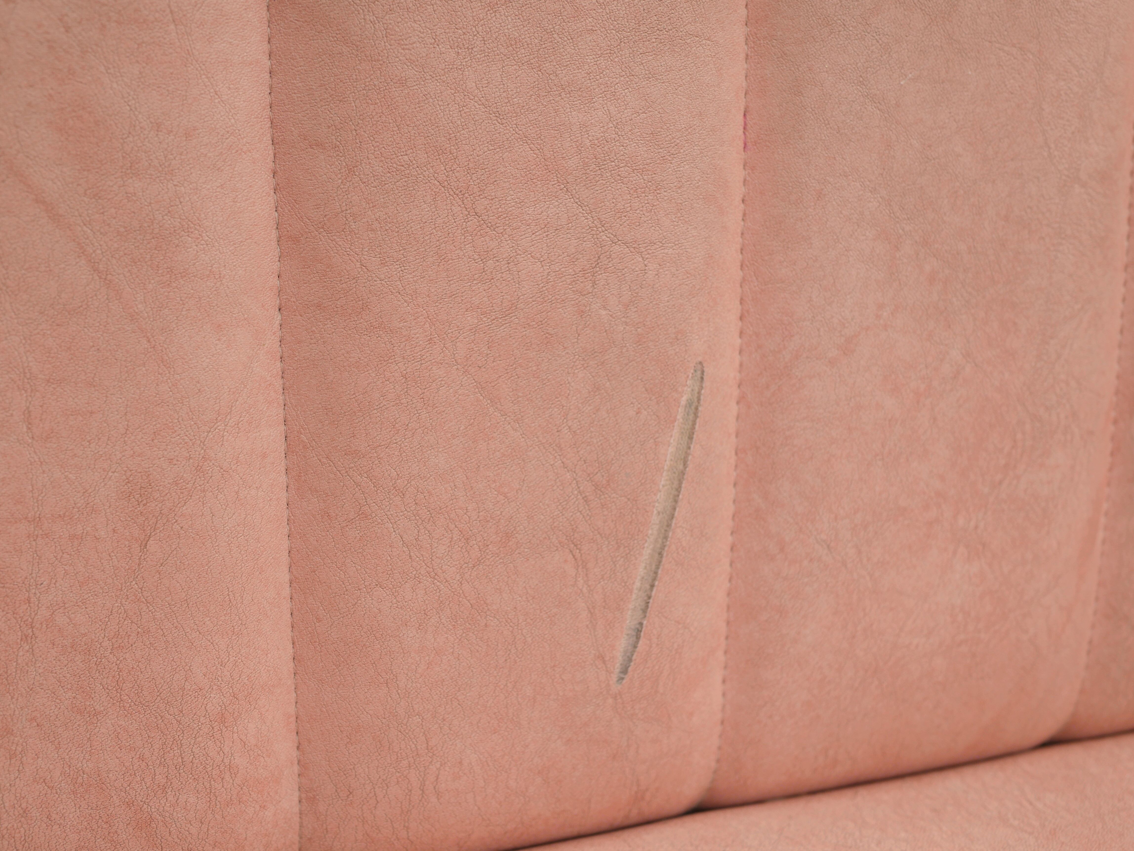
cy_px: 426
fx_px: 1639
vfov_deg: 29.1
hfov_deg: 38.2
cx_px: 567
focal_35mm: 50
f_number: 4
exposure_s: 1/500
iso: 200
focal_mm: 25
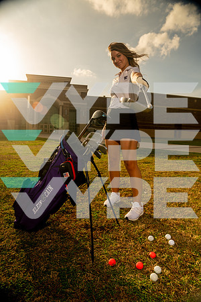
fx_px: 209
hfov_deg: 51.3
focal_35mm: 25
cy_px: 151
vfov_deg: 71.5
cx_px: 100
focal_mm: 25
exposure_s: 1/160
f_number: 4.5
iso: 200
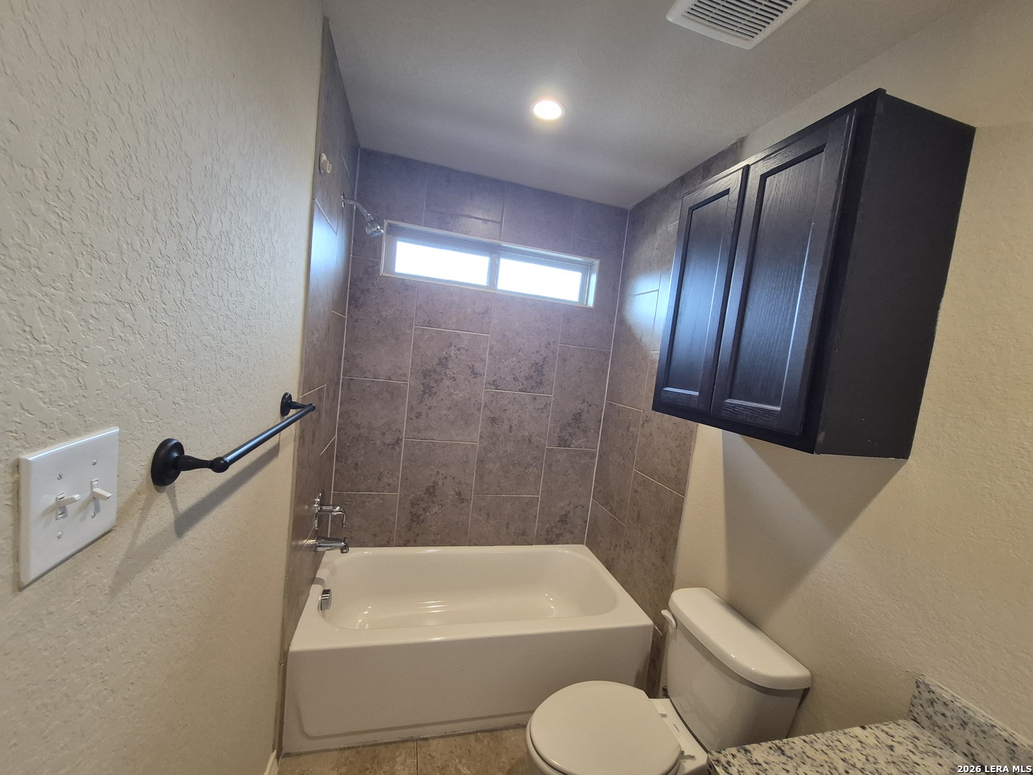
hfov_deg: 106.2
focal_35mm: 13
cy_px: 388
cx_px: 516
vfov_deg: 89.9
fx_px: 388
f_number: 2.2
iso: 200
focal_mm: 1.74
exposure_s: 1/60
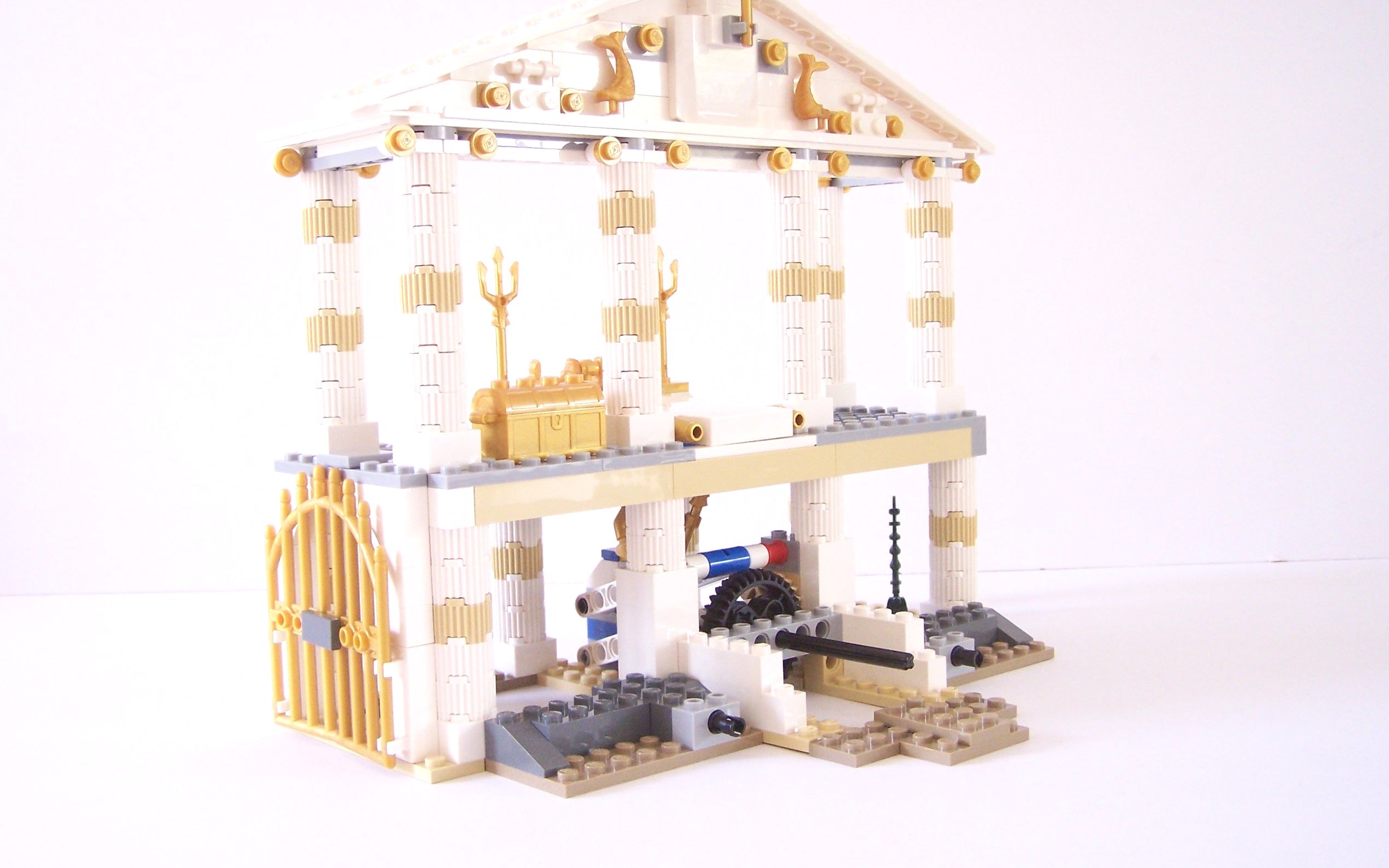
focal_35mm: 41
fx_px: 1552
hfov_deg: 48.2
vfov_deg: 31.2
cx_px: 697
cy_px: 384
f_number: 3.2
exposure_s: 1/8
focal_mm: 6.3
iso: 200
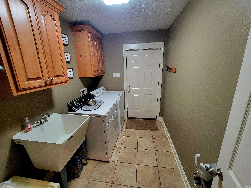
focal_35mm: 13
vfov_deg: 89.9
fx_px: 94
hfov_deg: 106.2
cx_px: 126
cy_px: 94
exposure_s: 1/40
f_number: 2.2
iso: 400
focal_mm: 2.2
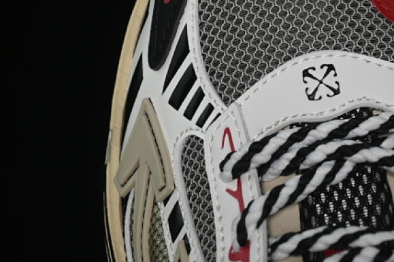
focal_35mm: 140
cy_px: 81
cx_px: 316
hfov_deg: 14.6
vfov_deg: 9.8
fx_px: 1532
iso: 160
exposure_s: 1/60
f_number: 6.3
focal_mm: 50
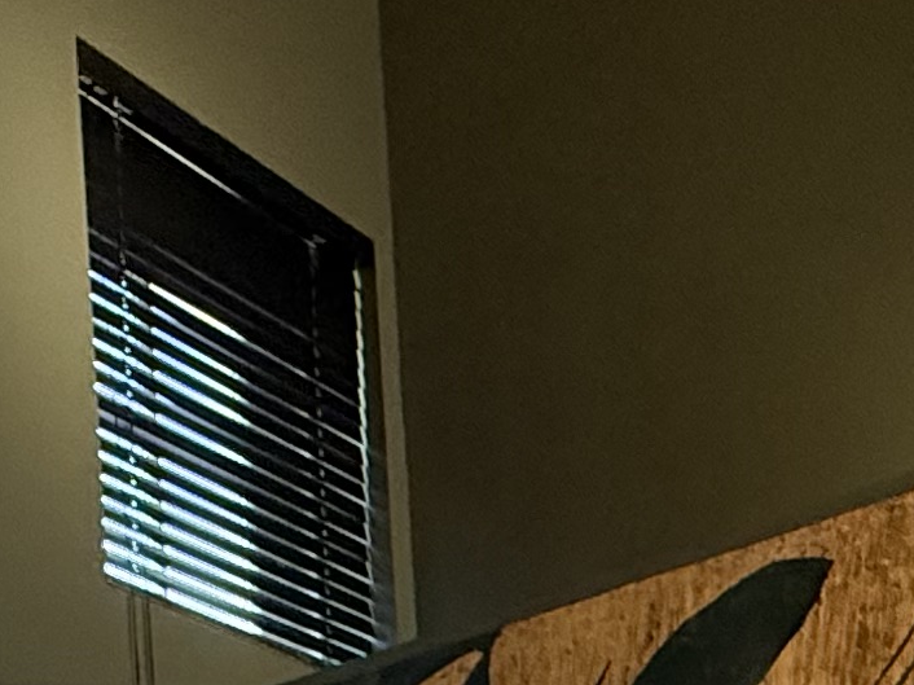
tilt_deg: -1.4
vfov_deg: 14.4
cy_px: 1484
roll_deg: +2.8
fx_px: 2112
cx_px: 593
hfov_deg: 24.3
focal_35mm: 80
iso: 320
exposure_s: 1/71
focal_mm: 2.22
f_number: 2.2
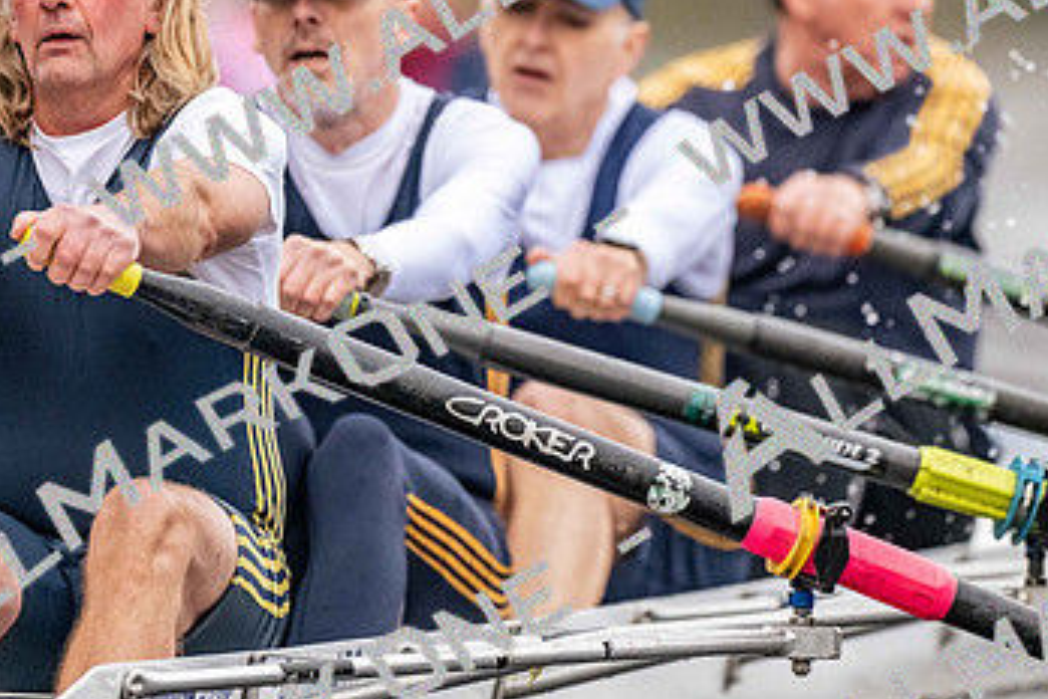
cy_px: 237
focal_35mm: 999
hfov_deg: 2.1
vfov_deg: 1.4
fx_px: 29080
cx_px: 458
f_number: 4
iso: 4500
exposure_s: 1/2500
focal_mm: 600
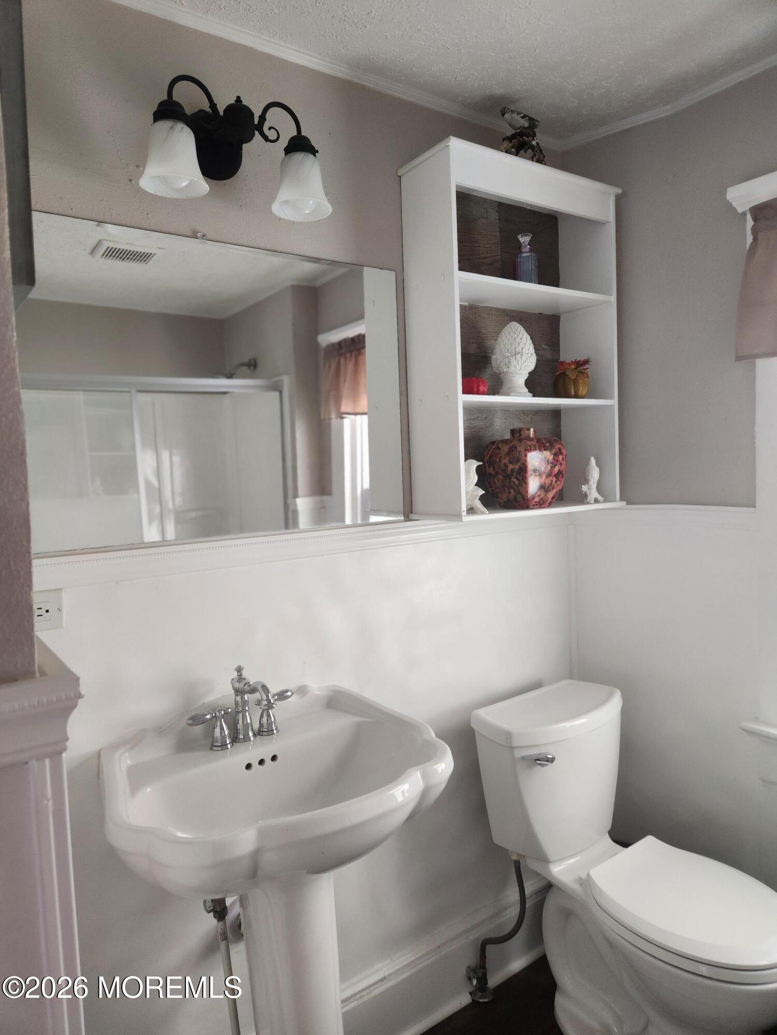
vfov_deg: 73.9
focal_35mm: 23
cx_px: 388
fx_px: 688
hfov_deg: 58.9
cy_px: 518
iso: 250
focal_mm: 5.4
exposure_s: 1/120
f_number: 1.8
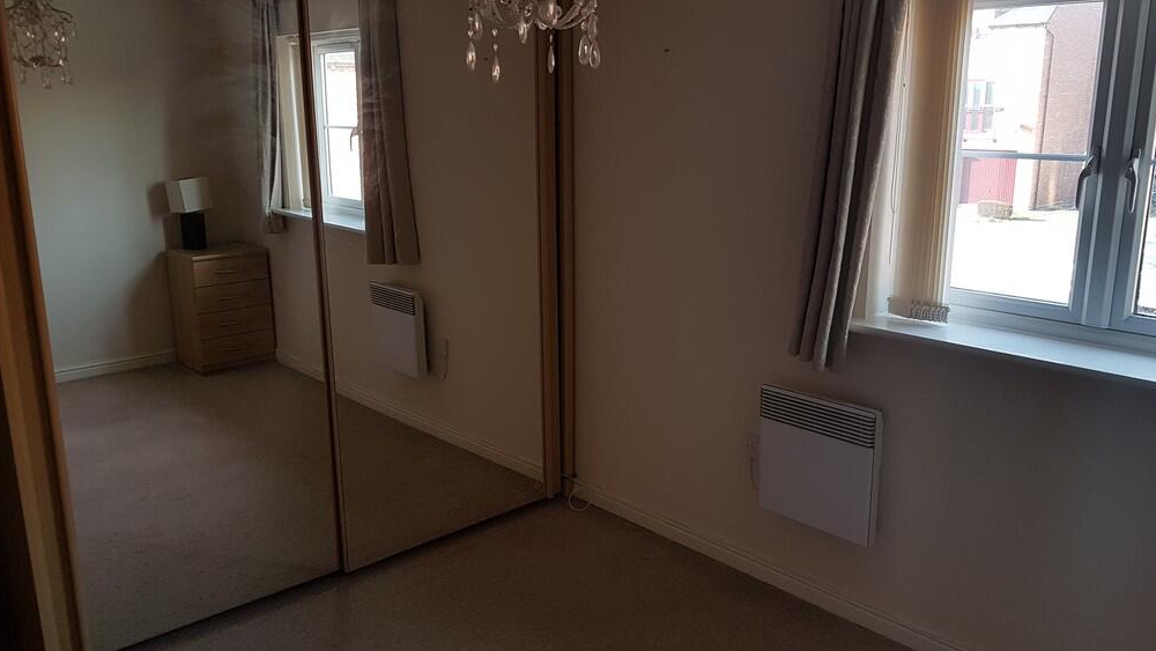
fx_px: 889
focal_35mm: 29
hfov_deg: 66.1
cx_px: 579
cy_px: 316
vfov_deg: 40.2
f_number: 1.7
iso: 40
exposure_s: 1/102
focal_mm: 4.2
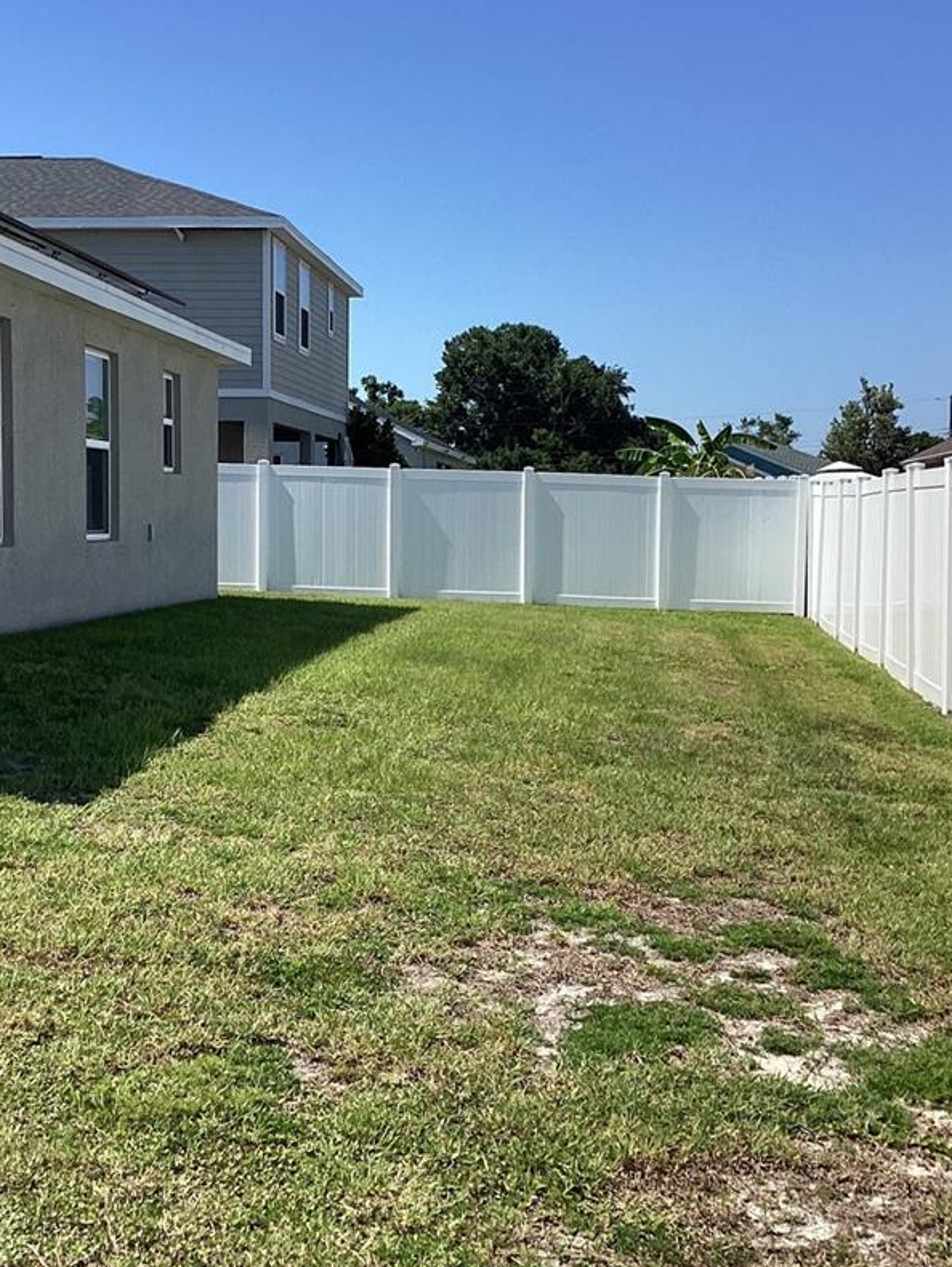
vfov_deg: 40.4
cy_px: 610
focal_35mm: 47
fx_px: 1722
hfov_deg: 30.9
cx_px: 450
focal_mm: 3.3
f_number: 2.4
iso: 25
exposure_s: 1/1538
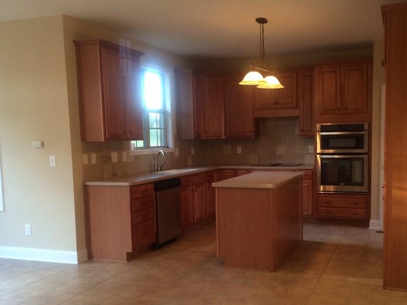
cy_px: 180
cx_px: 241
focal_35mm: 39
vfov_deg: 36.7
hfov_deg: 47.6
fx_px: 459
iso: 125
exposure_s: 1/30
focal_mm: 4.12
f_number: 2.2
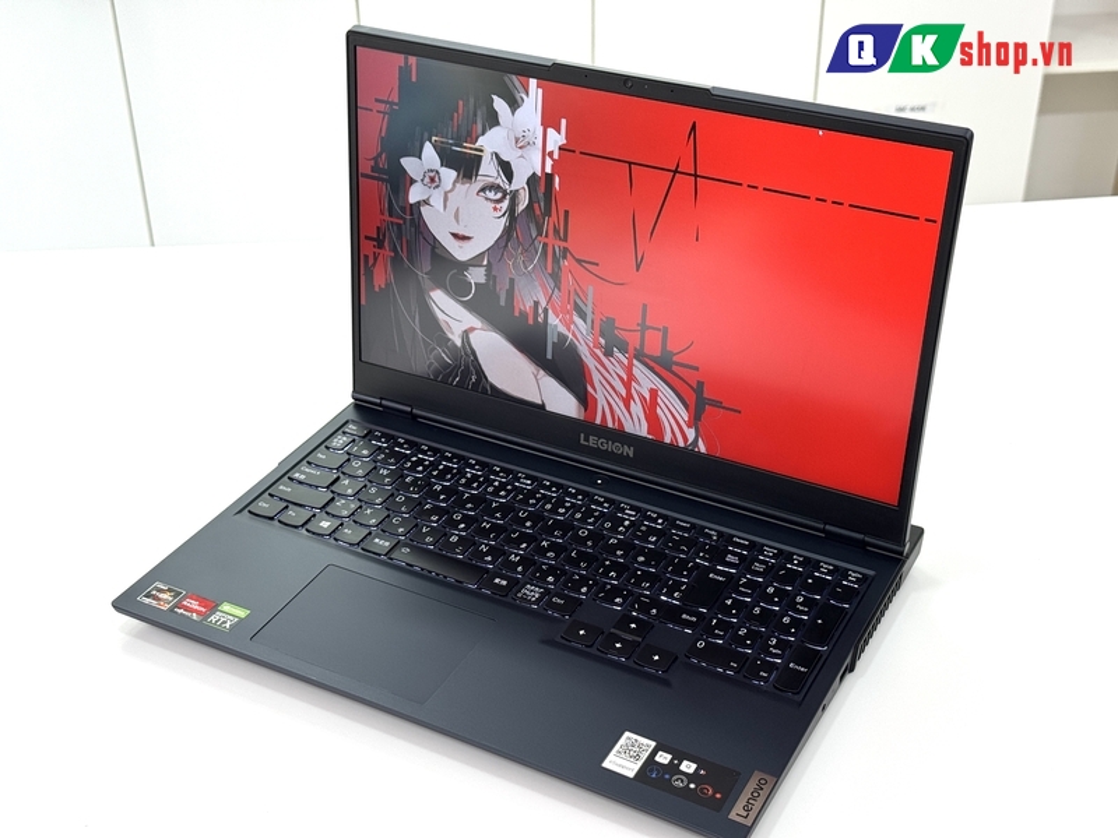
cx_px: 559
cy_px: 419
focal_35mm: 48
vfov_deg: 30.3
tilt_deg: -31.5
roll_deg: +2.2
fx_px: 1550
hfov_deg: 39.7
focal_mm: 6.76
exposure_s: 1/125
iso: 64
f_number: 1.78
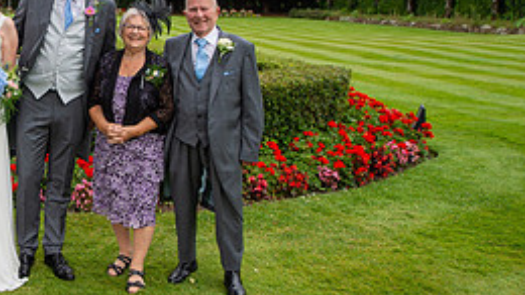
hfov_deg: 34.6
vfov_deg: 21.3
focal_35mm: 56
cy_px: 97
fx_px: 779
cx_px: 26
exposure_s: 1/640
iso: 125
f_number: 4
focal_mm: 24
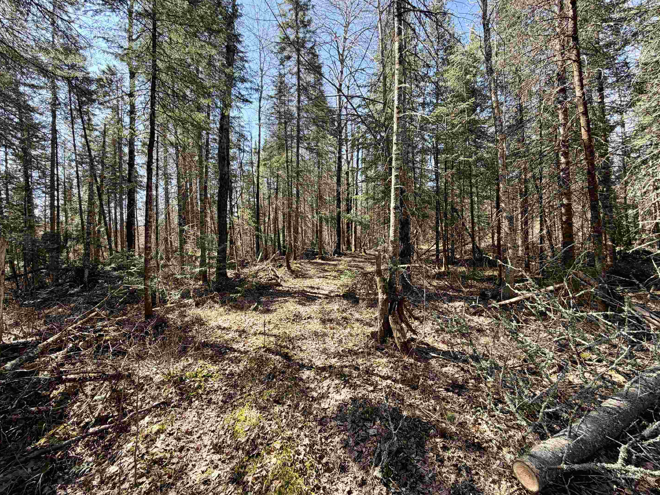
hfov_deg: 98.1
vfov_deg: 81.7
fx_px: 286
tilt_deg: -1.2
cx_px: 318
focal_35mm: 15
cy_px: 237
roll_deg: +1.3
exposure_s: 1/186
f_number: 2.2
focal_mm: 2.22
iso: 40
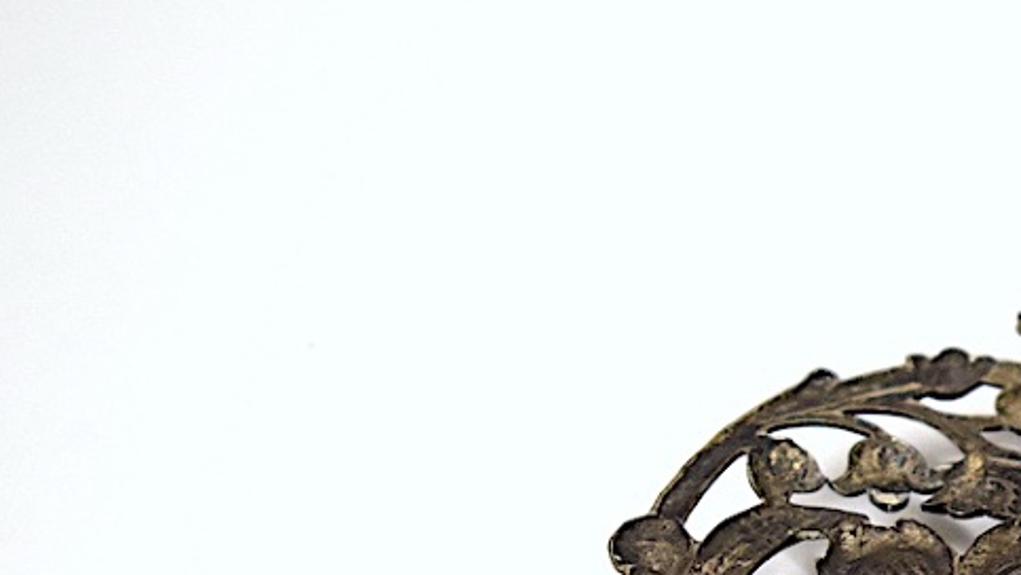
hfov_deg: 12.8
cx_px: 1205
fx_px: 4441
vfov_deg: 7.4
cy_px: 549
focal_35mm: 164
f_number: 5
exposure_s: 1/125
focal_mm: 42
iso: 1100
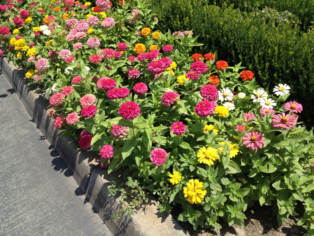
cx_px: 157
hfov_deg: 52.6
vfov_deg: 40.7
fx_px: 317
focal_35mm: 35
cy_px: 118
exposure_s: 1/1200
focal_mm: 4.28
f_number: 2.4
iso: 64
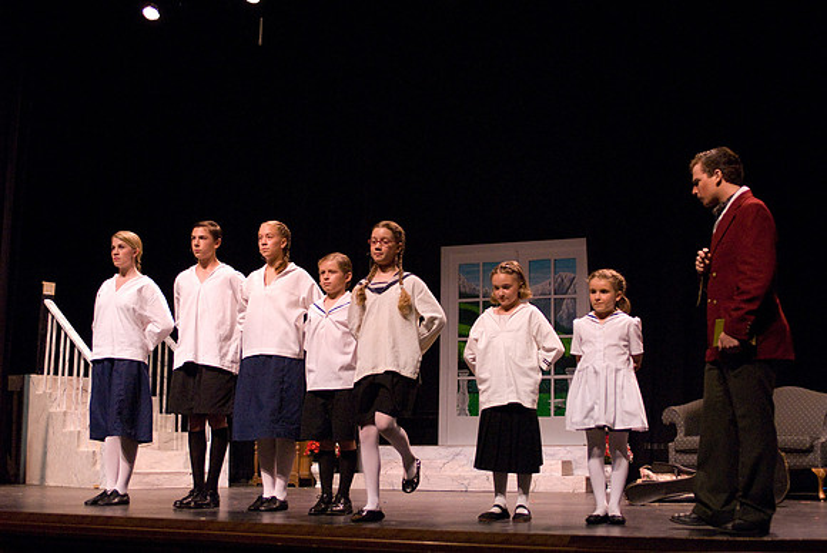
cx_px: 414
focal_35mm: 51
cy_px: 276
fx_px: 1173
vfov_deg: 26.5
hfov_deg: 38.8
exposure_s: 1/200
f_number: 2.8
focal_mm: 34
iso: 1600
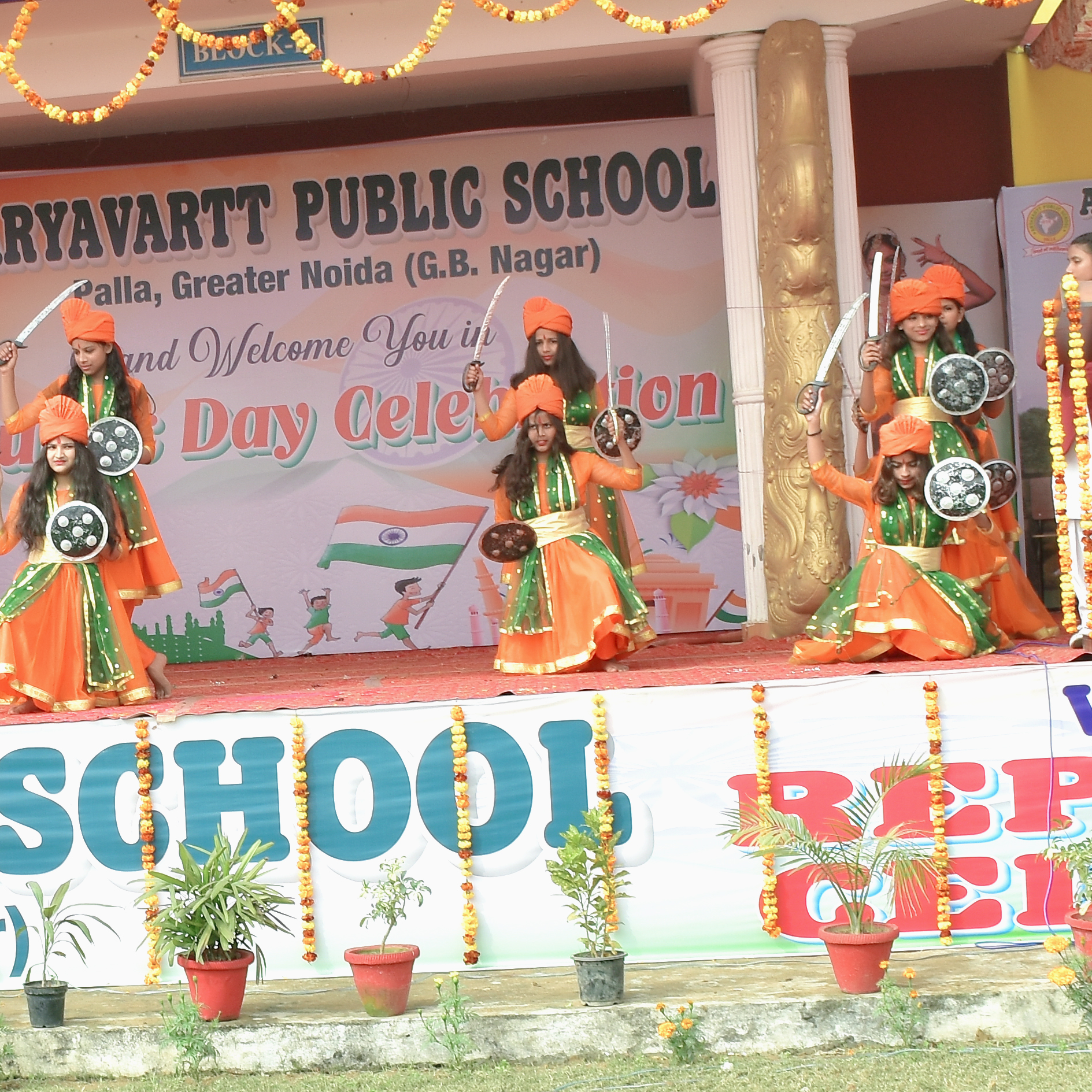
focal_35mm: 81
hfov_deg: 20.7
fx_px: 2891
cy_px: 609
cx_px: 3
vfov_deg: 21.4
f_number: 8
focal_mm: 20
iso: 160
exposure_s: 1/125
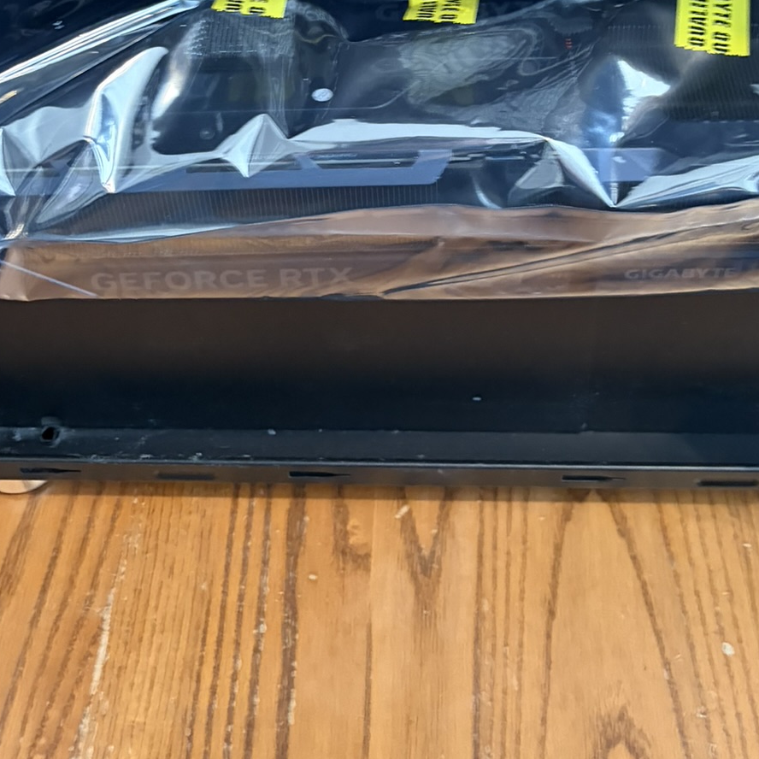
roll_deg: +2.5
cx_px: 411
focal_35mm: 53
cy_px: -5
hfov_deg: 32.2
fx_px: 1315
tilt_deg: -40.6
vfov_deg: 29.9
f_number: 1.6
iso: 500
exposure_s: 1/30
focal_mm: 5.96
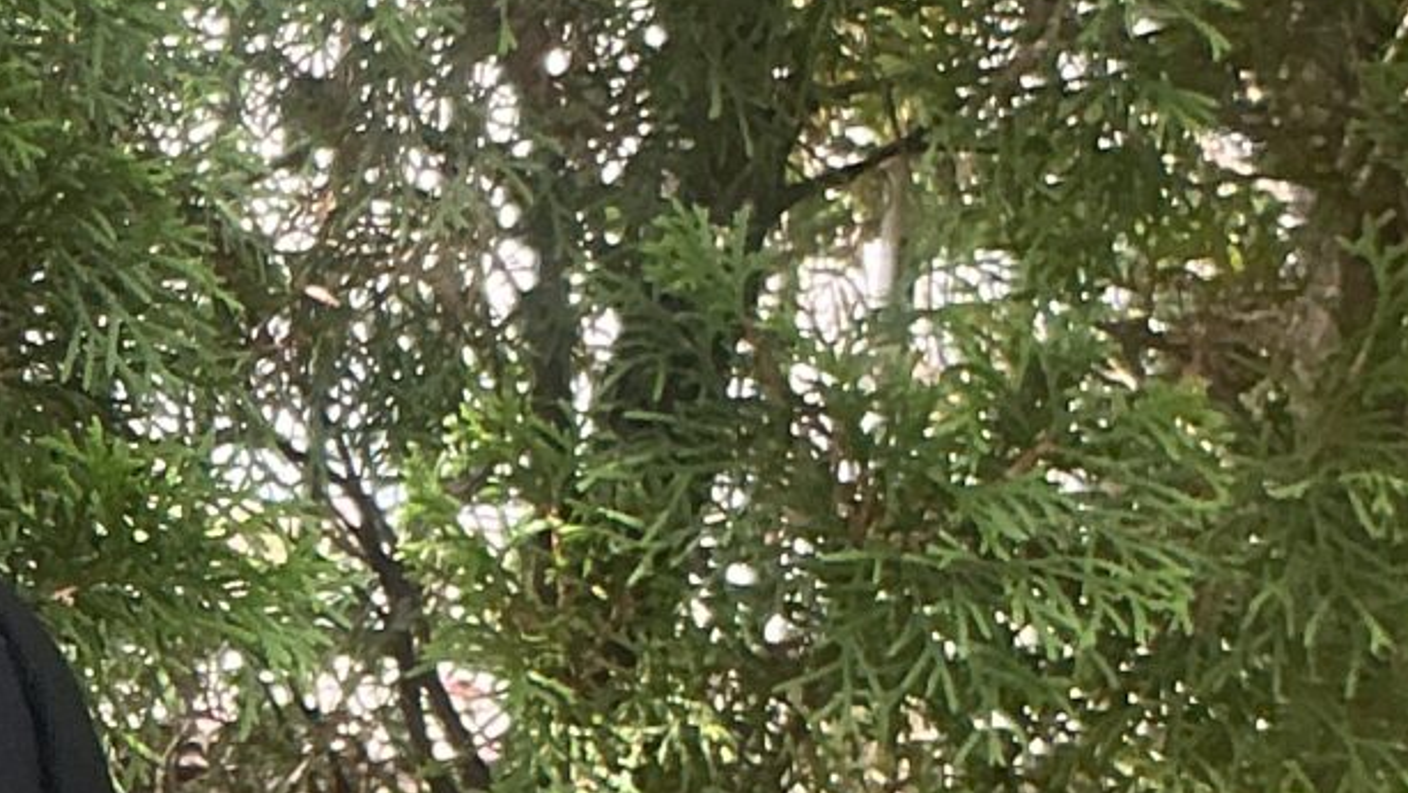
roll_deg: -3.4
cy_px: 117
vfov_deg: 9.2
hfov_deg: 15.1
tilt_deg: -12.0
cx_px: -680
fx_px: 4929
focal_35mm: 132
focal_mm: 3
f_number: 1.8
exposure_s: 1/120
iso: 64
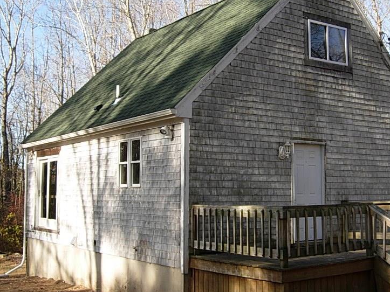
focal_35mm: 51
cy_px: 126
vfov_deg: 28.5
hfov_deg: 37.3
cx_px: 241
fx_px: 574
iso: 50
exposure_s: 1/186
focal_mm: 7.5
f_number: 4.3
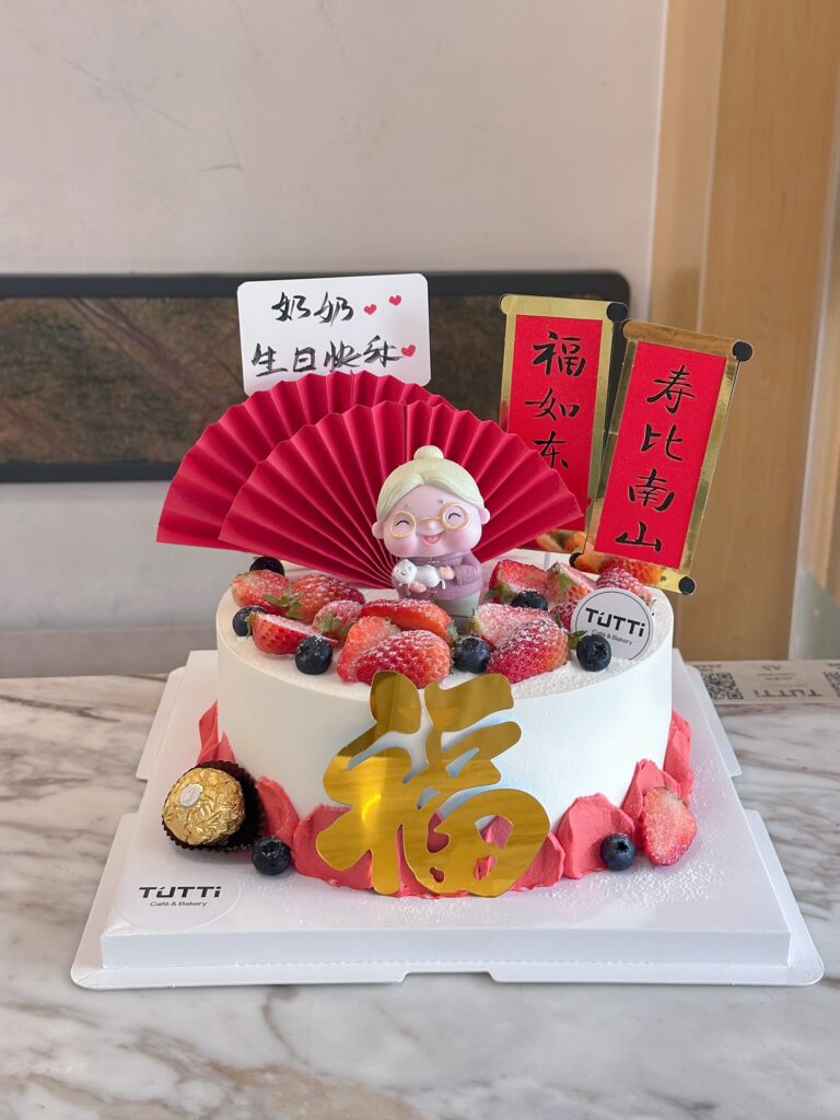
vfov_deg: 39.7
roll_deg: -0.2
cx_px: 420
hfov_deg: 30.3
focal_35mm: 48
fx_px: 1553
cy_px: 560
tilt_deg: -20.1
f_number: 1.78
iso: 125
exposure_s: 1/50
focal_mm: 6.86
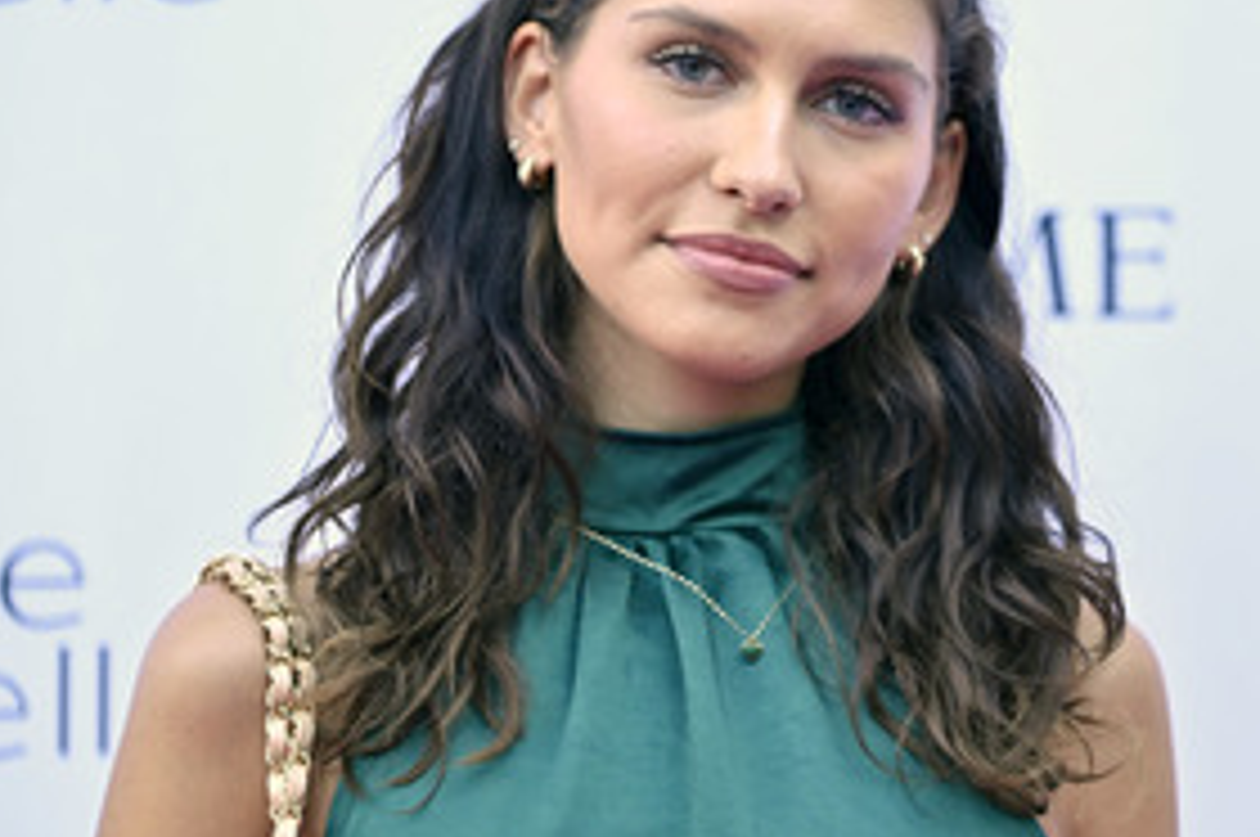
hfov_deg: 11.6
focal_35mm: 177
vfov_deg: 7.7
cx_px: 704
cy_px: 414
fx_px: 6188
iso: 1000
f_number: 2.8
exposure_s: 1/1000
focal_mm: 110
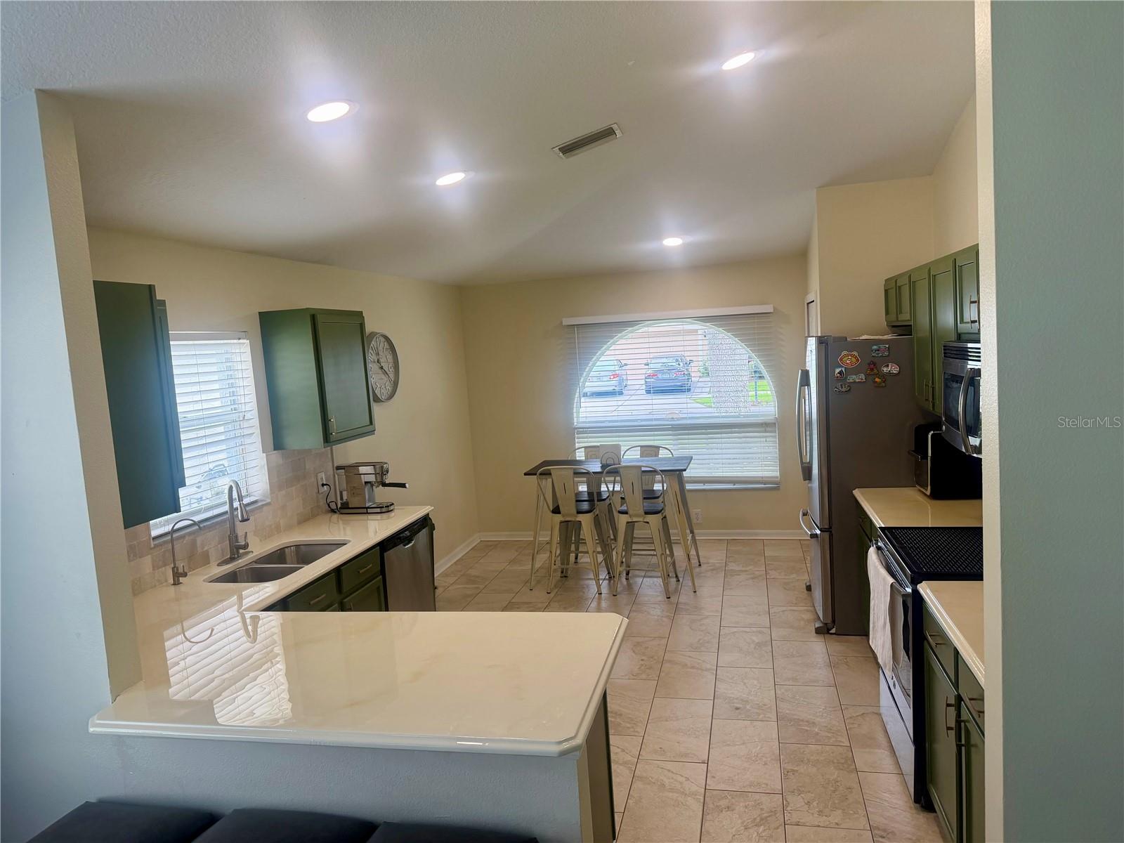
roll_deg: +3.2
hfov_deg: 71.6
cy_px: 422
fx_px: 779
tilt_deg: -6.3
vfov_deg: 56.8
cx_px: 562
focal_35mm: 24
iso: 100
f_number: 1.78
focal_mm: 6.76
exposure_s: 1/196
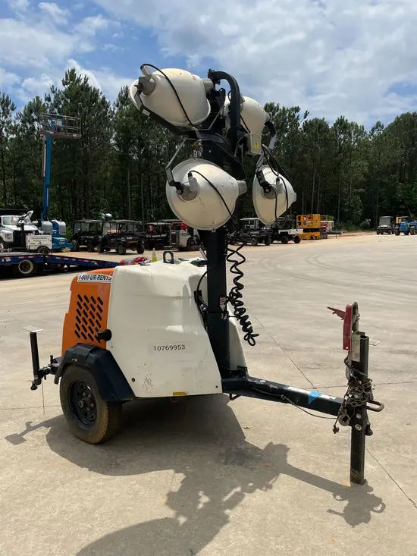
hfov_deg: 53.1
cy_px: 278
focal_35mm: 26
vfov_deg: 67.3
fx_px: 417
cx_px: 208
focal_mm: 4.2
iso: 50
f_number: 1.6
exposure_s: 1/9804
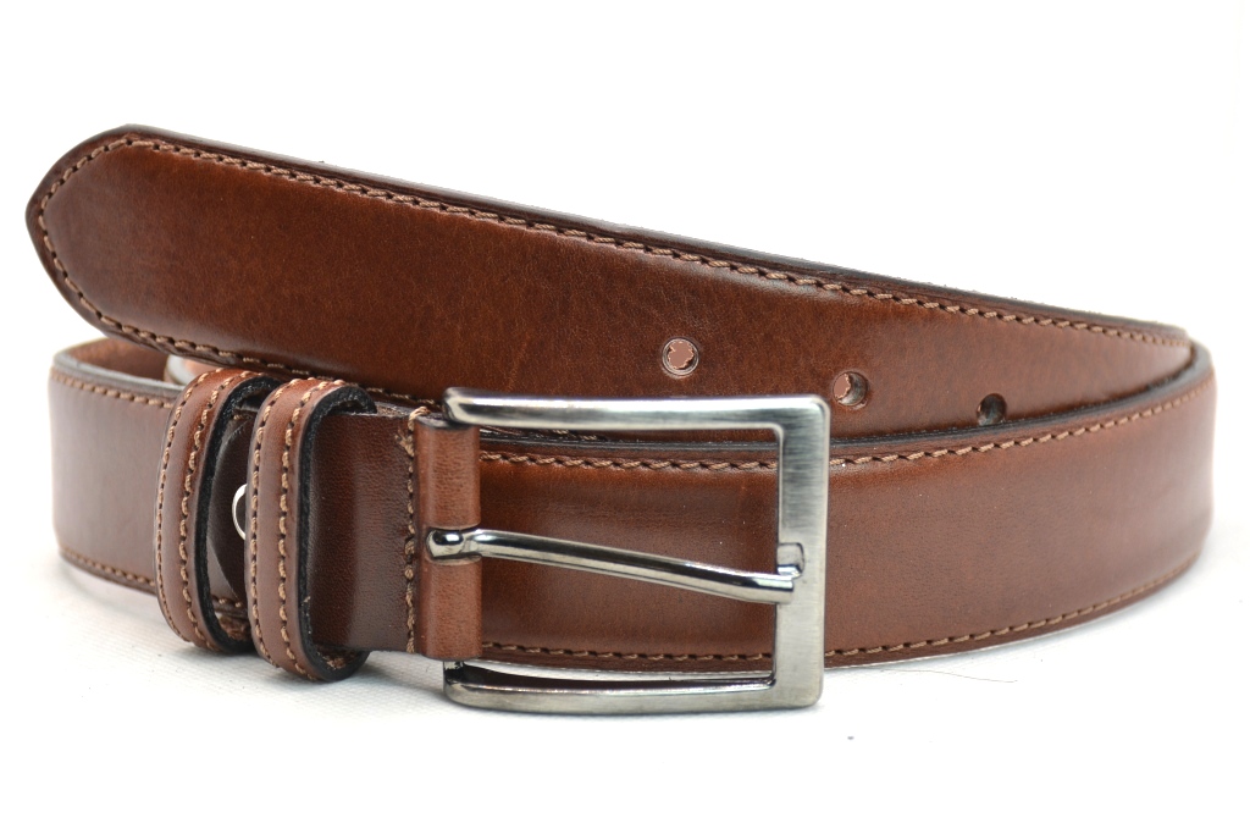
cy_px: 417
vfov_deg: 22.6
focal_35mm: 60
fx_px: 2083
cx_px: 625
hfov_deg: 33.4
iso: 100
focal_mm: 40
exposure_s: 1/40
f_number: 4.5
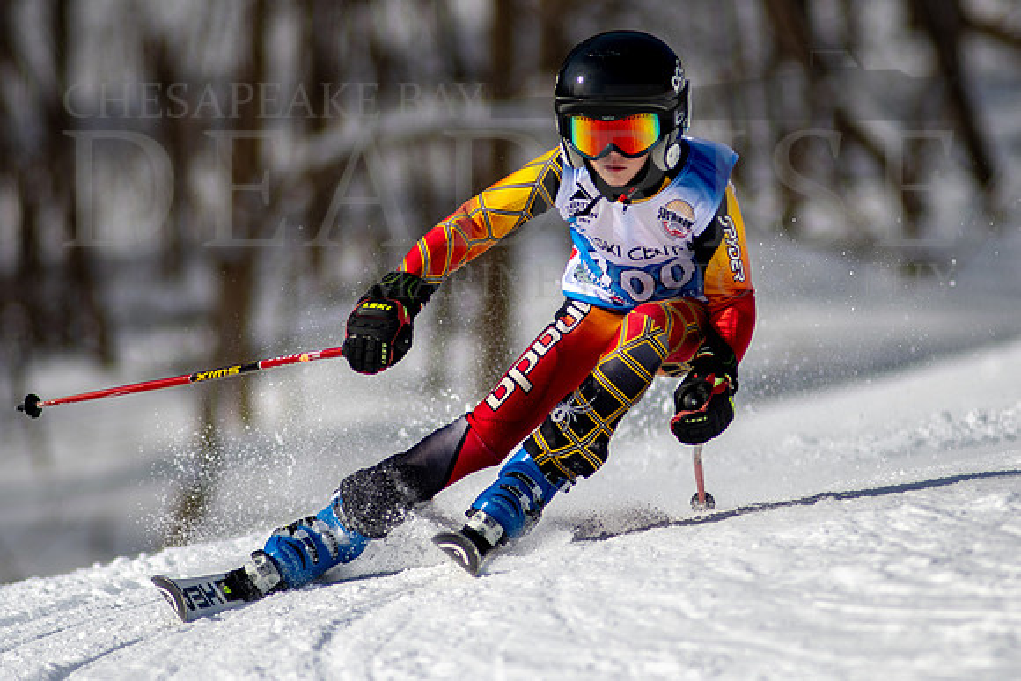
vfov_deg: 2.3
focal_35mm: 590
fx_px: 16730
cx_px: 554
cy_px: 307
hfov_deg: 3.5
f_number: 2.8
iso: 100
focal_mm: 300
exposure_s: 1/6400
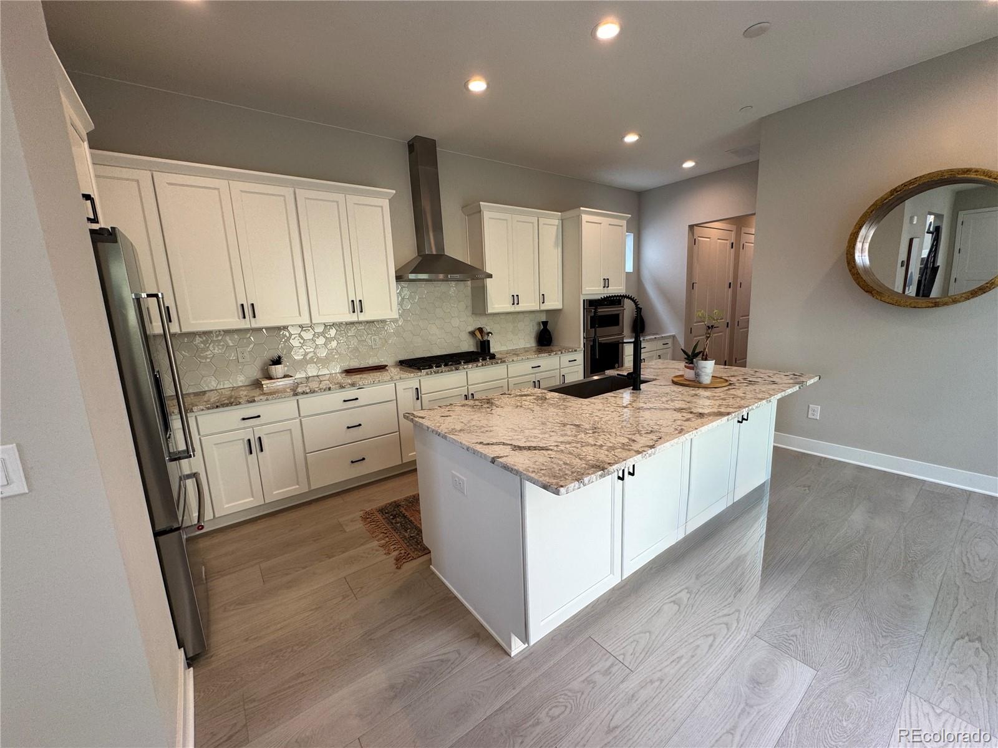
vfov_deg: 85.7
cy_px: 374
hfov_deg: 102.1
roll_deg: +2.6
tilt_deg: -10.5
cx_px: 499
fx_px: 404
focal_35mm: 14
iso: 100
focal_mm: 2.22
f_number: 2.2
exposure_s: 1/120
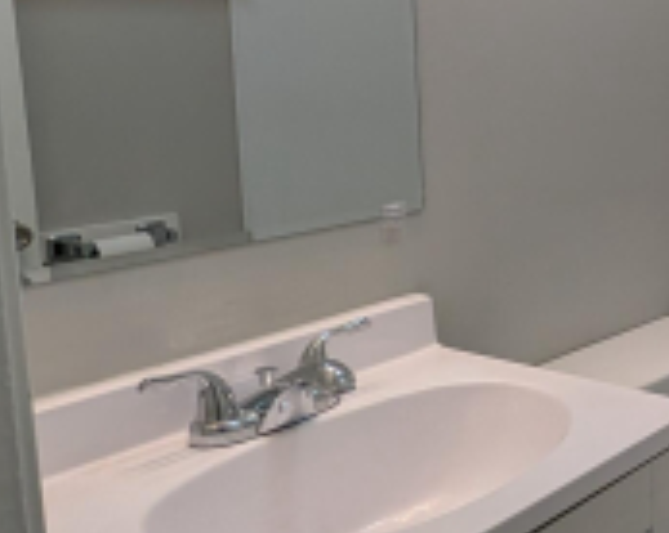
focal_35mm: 45
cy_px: 197
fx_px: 890
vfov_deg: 33.2
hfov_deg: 30.3
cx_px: 916
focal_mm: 2.02
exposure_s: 1/148
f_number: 1.7
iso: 50
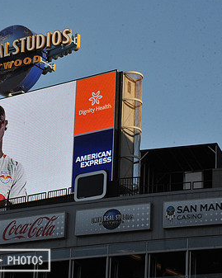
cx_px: -8
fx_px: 1143
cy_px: 136
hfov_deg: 11.0
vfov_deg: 13.9
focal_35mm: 139
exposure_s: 1/1000
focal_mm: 86
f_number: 16
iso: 1600
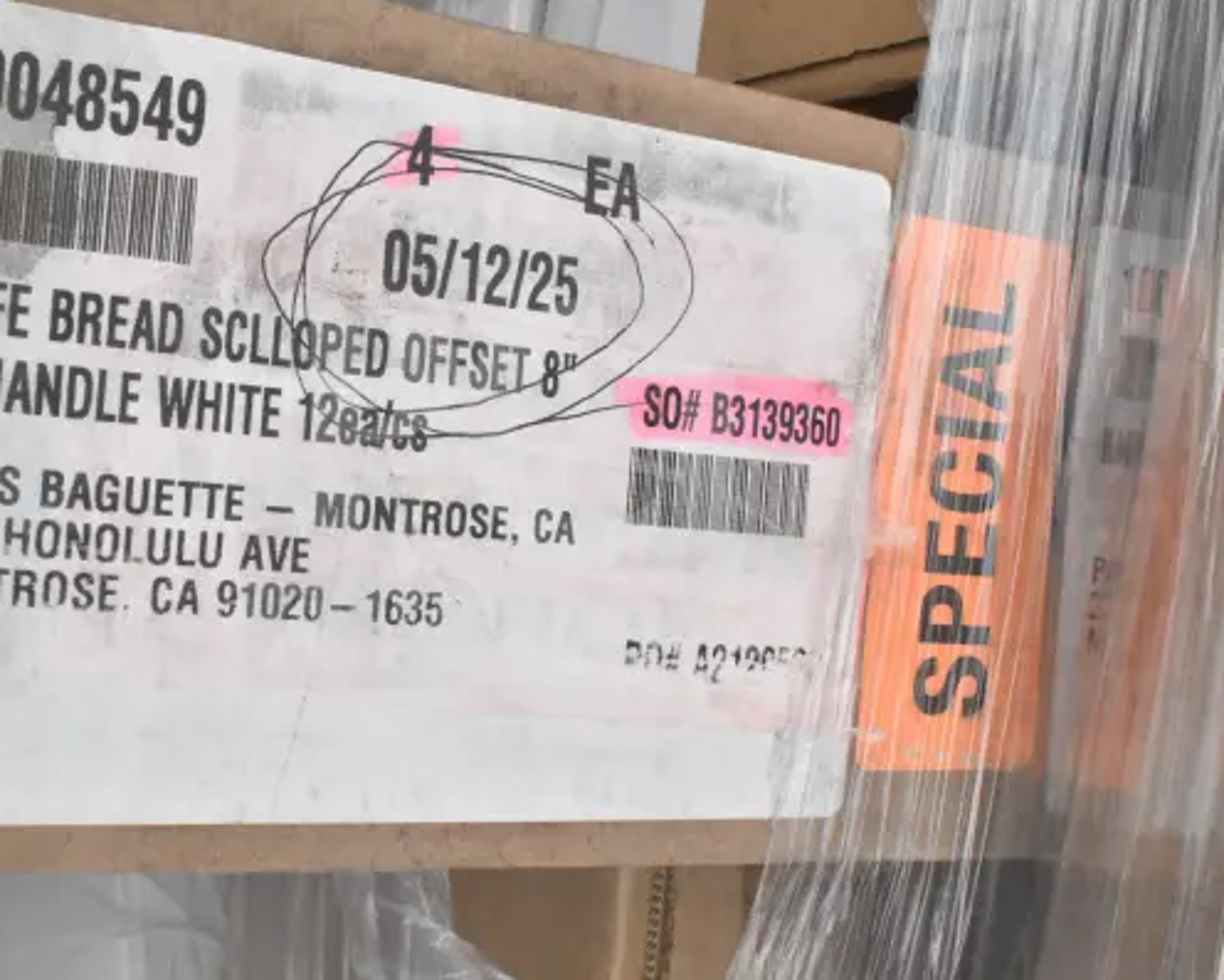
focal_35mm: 45
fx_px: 1630
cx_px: 521
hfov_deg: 41.0
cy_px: 495
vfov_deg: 33.4
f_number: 18
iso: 6400
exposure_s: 1/2000
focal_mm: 26
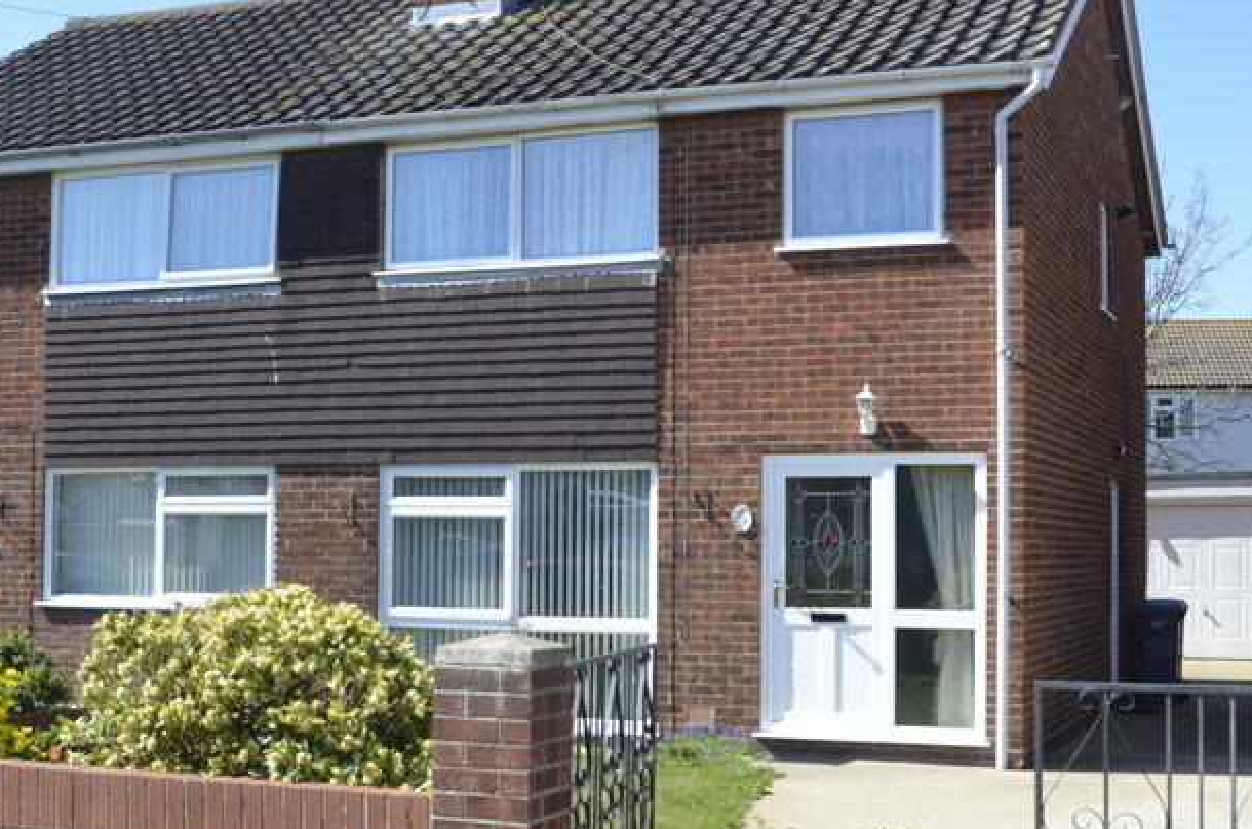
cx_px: 610
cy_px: 464
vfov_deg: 25.5
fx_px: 1834
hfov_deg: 37.7
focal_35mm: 53
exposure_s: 1/250
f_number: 8
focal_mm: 21
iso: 200
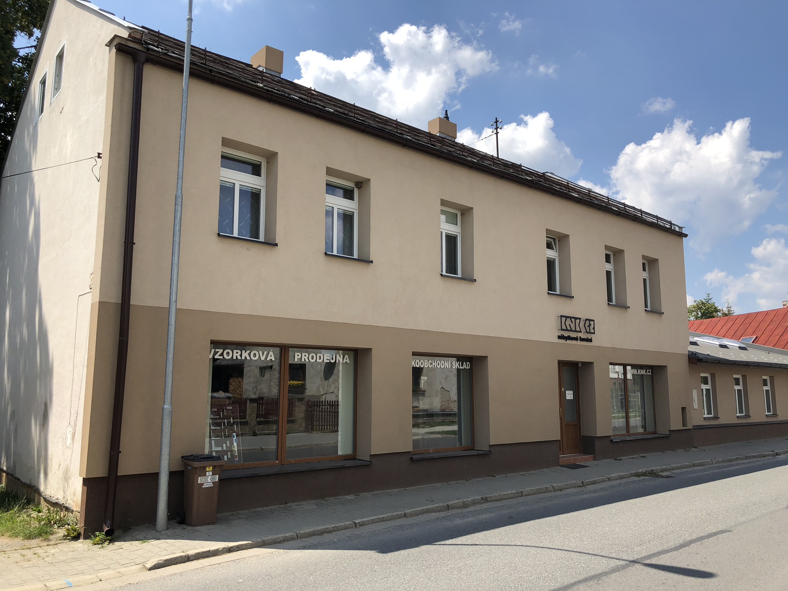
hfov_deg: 63.4
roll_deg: -1.1
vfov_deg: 49.7
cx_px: 394
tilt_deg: +6.1
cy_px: 296
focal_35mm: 28
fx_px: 637
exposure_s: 1/1715
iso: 20
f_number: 1.8
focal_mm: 3.99
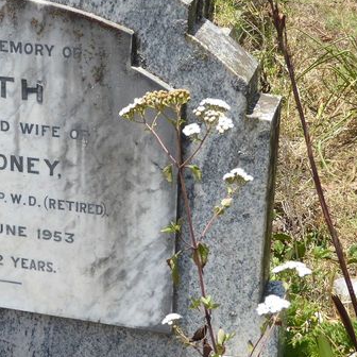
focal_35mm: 120
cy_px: 203
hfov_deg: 14.3
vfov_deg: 14.5
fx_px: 1400
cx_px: 15
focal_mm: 9.6
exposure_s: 1/320
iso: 80
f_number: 4.1
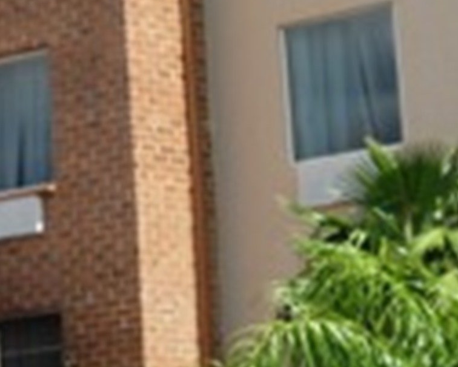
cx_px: -253
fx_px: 3091
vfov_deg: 6.8
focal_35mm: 228
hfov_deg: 8.3
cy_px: -27
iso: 80
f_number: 4.3
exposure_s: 1/500
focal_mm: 8.2
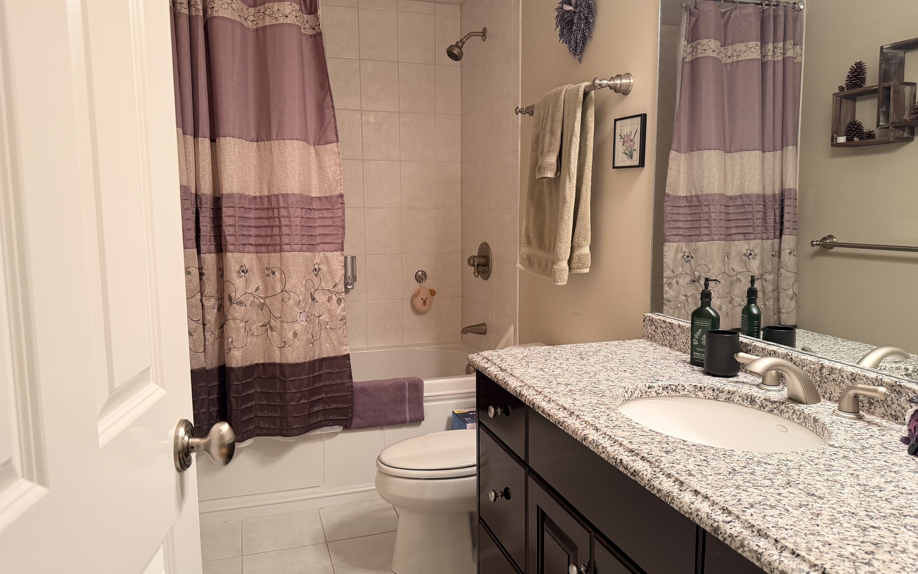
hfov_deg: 70.4
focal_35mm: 26
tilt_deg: -7.2
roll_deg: +0.6
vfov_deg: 47.6
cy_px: 290
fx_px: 651
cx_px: 466
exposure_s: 1/60
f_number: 1.78
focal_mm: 6.76
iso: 200
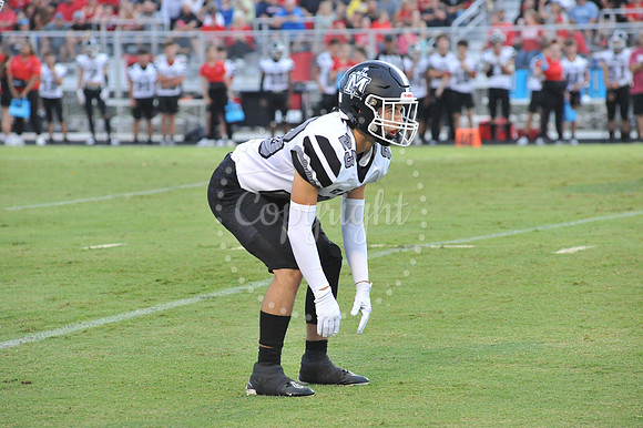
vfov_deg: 6.9
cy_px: 214
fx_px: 3570
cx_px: 322
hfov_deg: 10.3
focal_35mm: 200
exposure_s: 1/250
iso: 4000
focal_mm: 200
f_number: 5.6
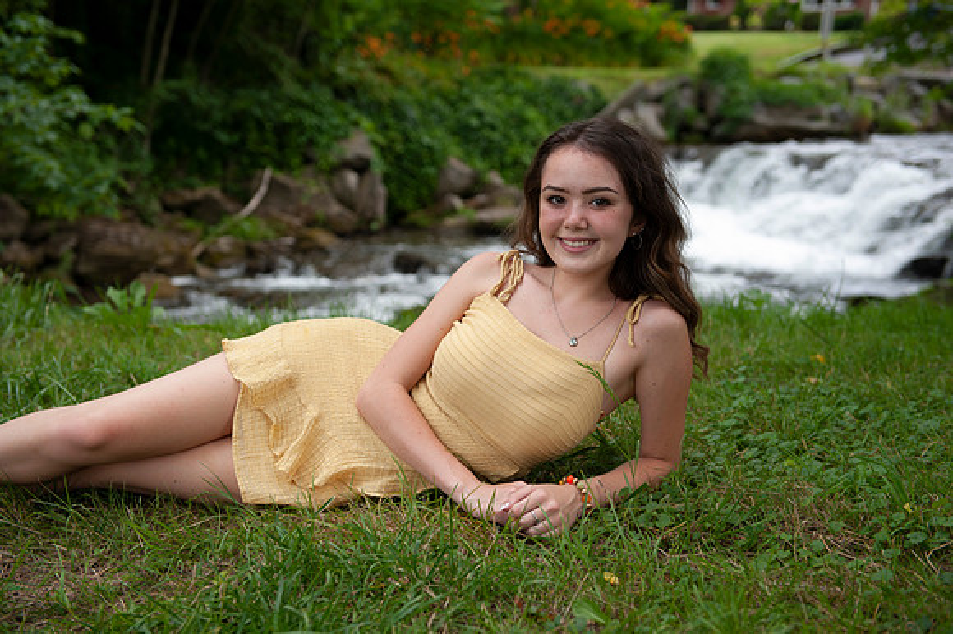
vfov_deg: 27.0
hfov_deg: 39.6
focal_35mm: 50
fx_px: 1323
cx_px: 476
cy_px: 317
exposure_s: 1/160
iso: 100
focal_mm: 50
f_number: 3.5
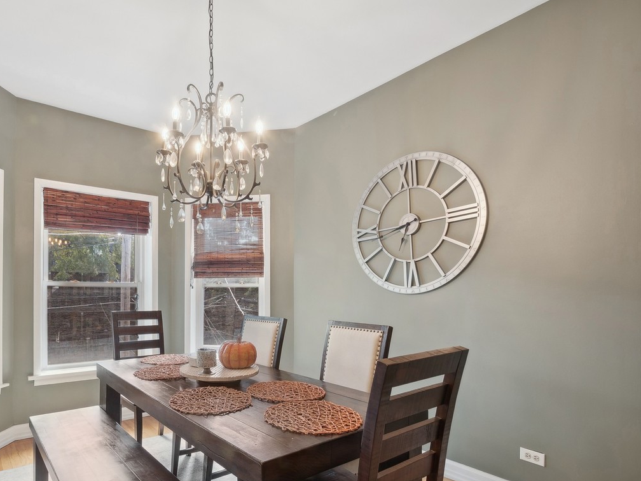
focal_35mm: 20
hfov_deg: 79.6
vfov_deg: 65.2
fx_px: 370
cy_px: 293
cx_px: 226
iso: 200
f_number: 8
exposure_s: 1/2
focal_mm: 7
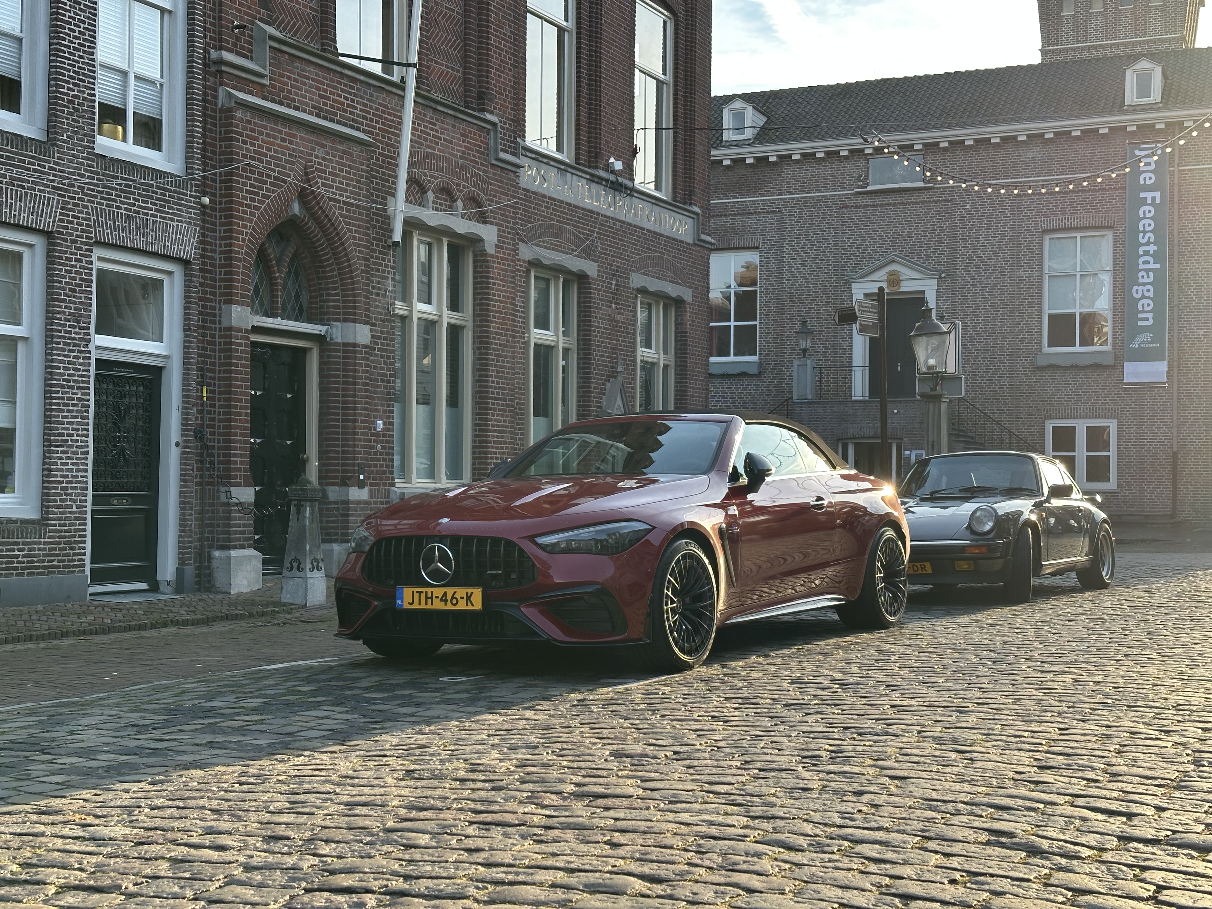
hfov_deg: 39.7
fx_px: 1681
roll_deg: -0.1
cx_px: 606
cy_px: 454
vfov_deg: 30.3
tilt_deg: +0.5
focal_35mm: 48
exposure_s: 1/627
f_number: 1.78
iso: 64
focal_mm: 6.86
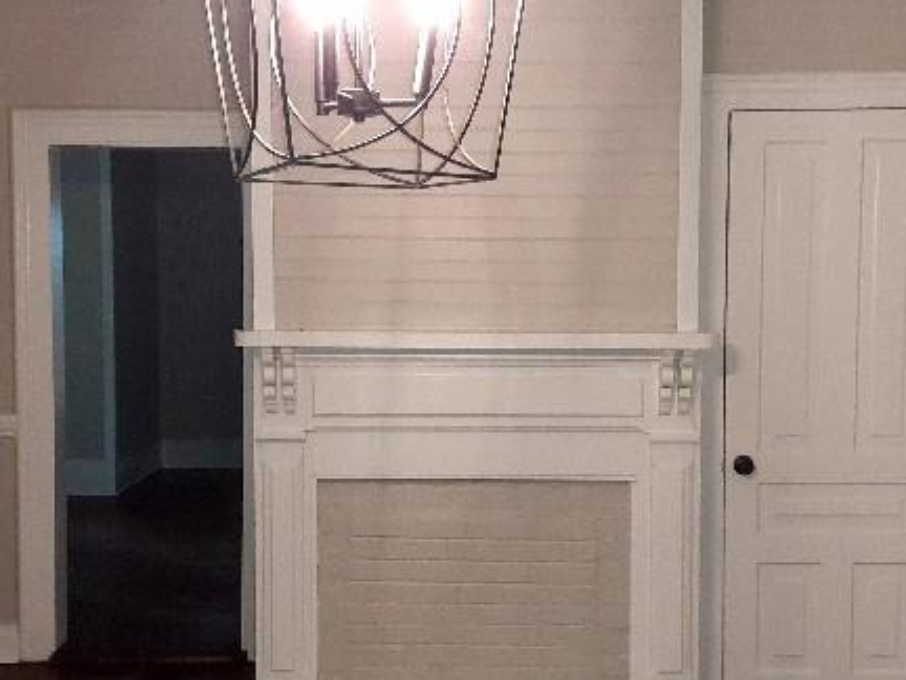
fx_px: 1309
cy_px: 359
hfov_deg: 38.2
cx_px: 468
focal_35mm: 50
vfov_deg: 29.1
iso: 250
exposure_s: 1/24
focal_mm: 3.6
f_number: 1.9
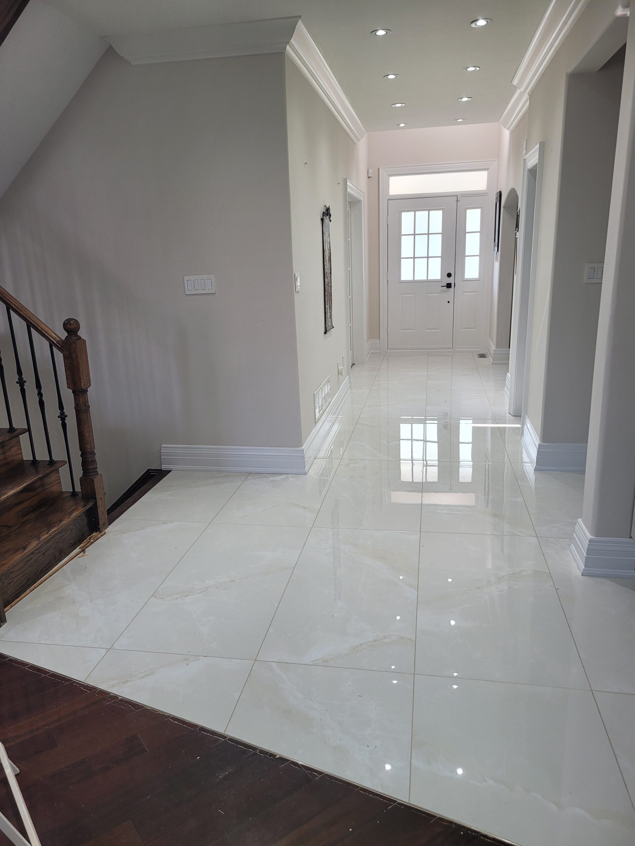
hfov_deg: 53.1
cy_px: 423
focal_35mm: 26
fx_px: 636
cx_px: 318
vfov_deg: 67.3
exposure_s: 1/120
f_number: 1.8
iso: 100
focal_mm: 5.4
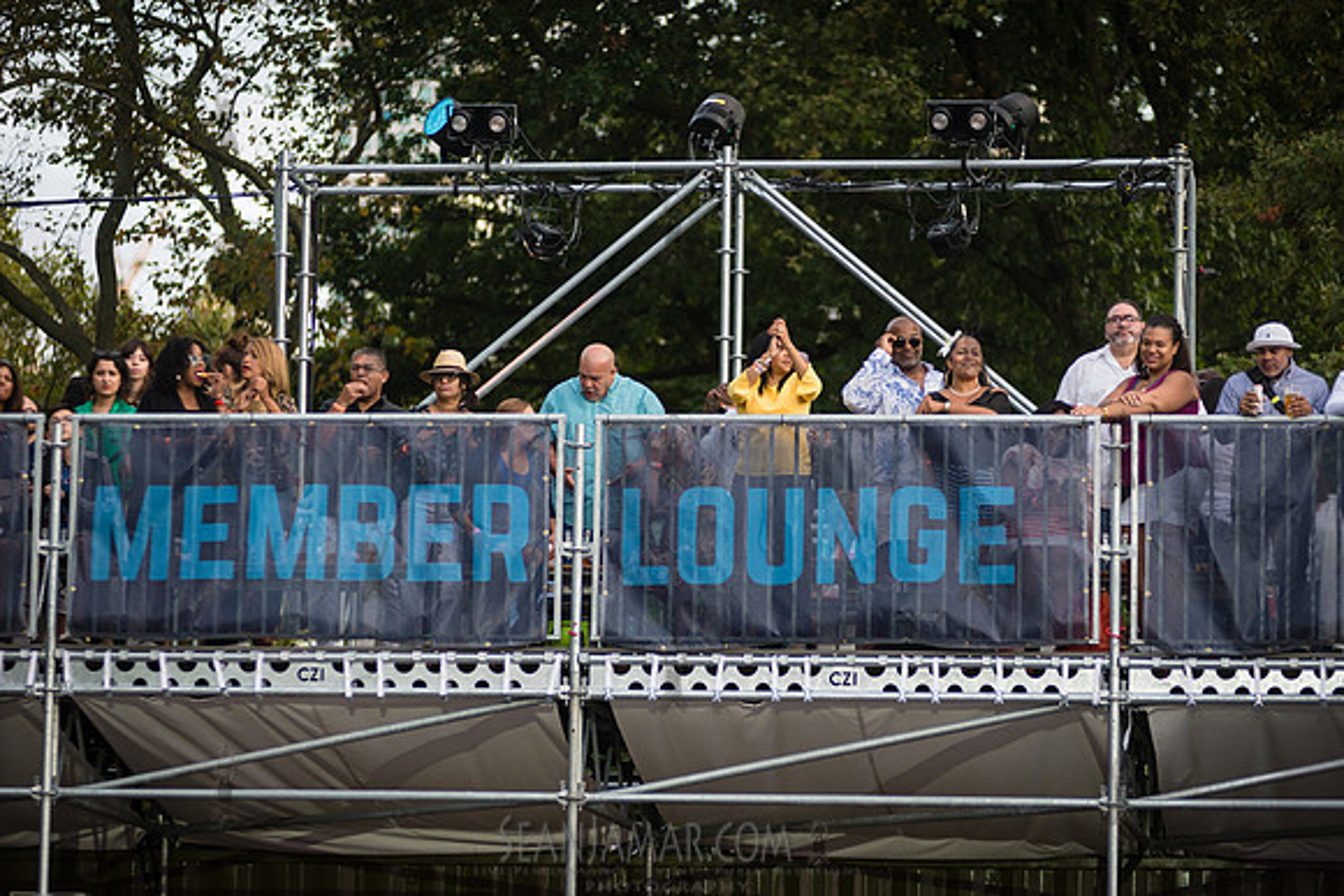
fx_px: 5576
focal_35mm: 149
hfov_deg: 13.7
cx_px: 672
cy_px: 448
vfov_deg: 9.2
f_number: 3.2
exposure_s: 1/250
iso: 640
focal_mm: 145
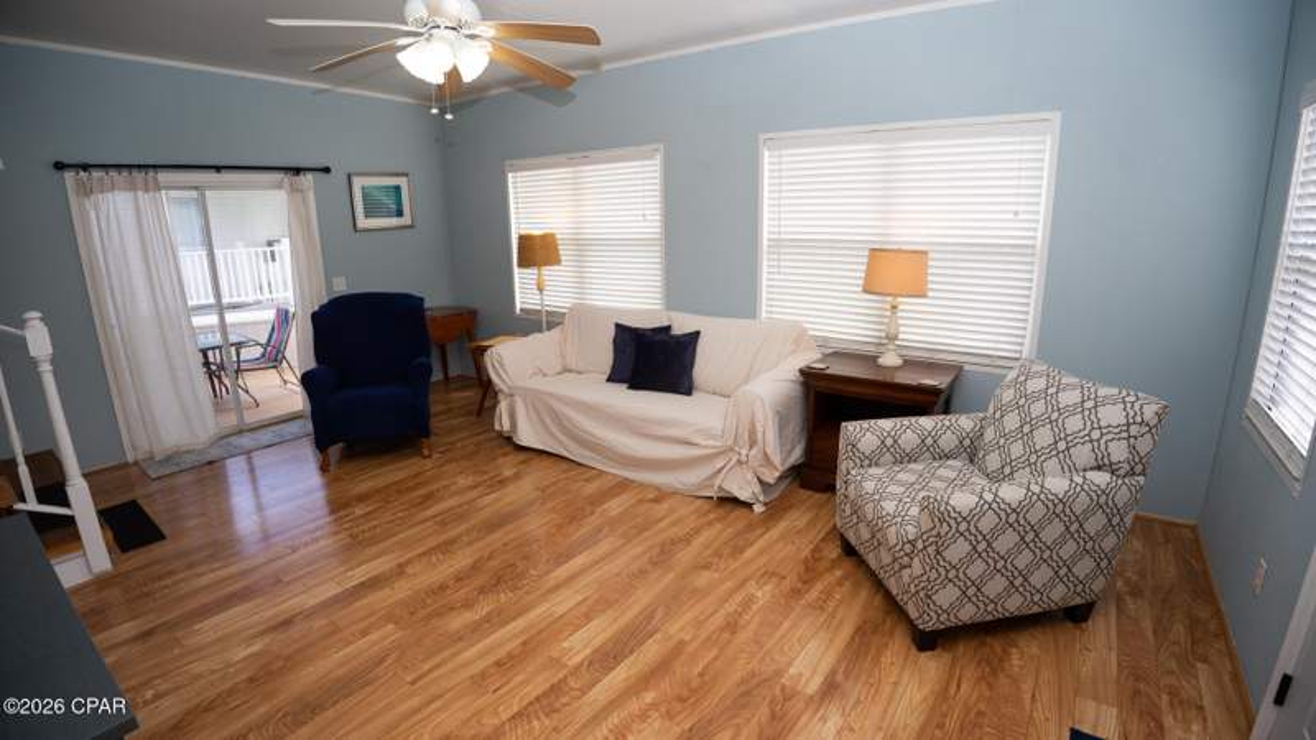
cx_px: 658
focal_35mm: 17
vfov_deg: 63.1
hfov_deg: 95.0
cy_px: 370
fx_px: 603
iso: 100
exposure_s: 1/60
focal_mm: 16.5
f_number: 4
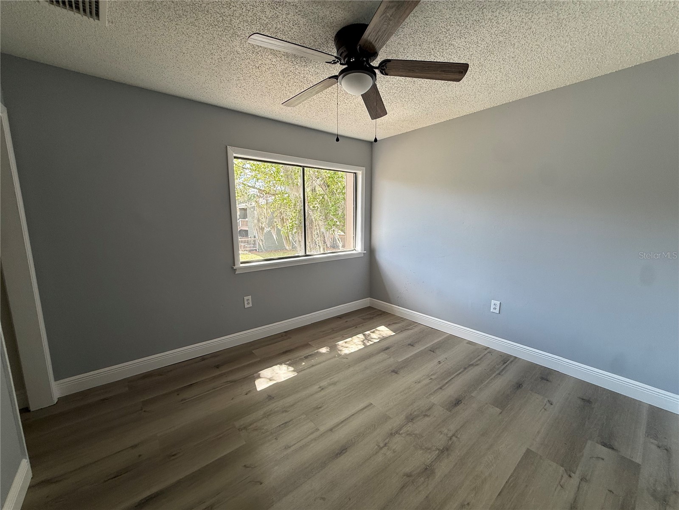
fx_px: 275
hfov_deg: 102.1
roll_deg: +0.1
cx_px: 340
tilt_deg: -7.9
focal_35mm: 14
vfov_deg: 85.7
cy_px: 255
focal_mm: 2.22
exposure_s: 1/99
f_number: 2.2
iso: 50
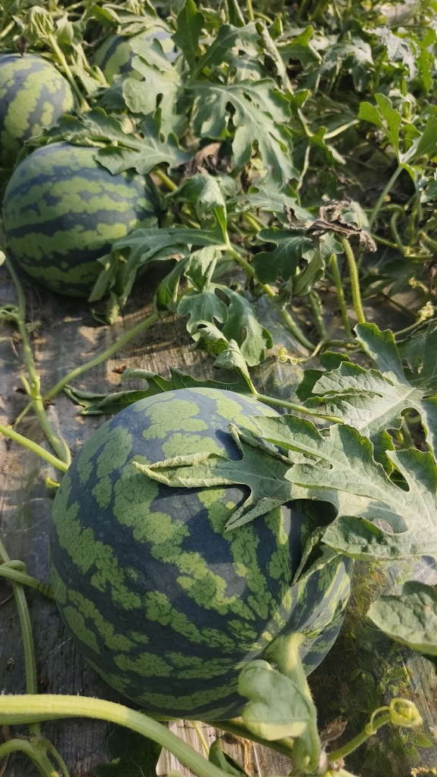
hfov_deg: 44.3
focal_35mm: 26
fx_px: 536
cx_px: 200
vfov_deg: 71.9
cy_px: 385
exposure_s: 1/1488
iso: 72
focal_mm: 5.5
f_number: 1.75
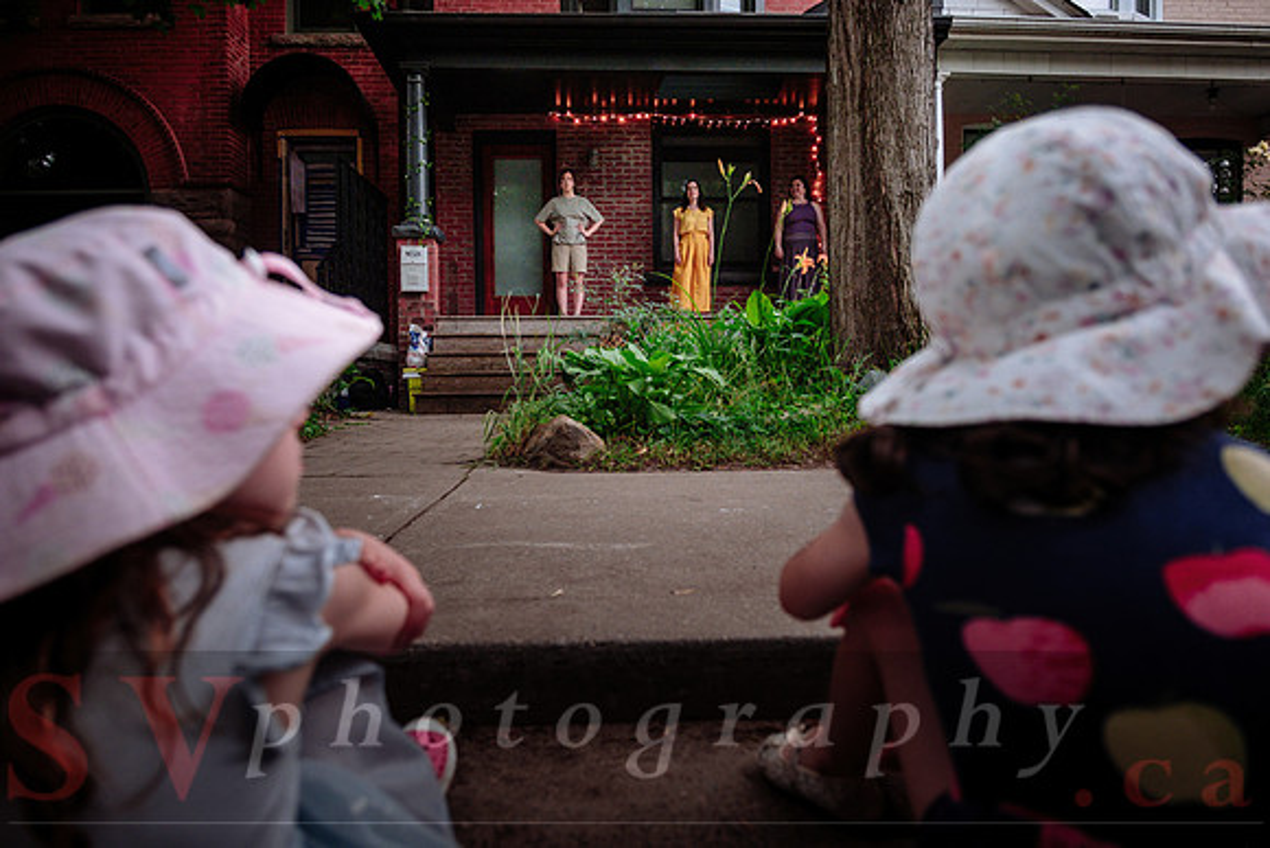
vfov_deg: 53.2
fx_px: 847
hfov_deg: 73.7
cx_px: 635
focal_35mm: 24
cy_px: 424
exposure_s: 1/250
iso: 500
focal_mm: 16
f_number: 2.8
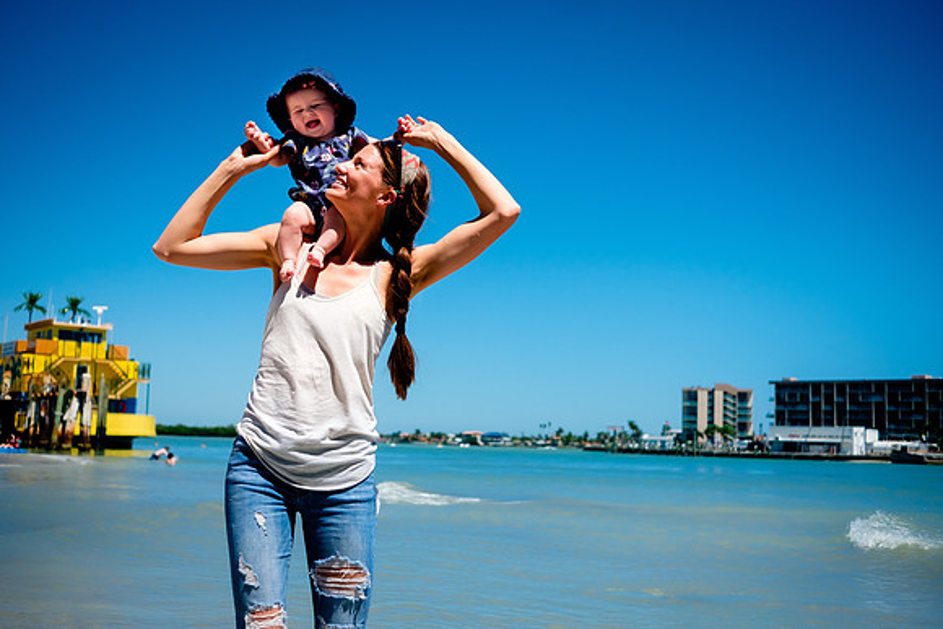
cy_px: 314
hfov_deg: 47.4
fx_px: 1074
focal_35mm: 41
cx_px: 472
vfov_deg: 32.6
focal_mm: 27
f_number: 2.8
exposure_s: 1/8000
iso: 320
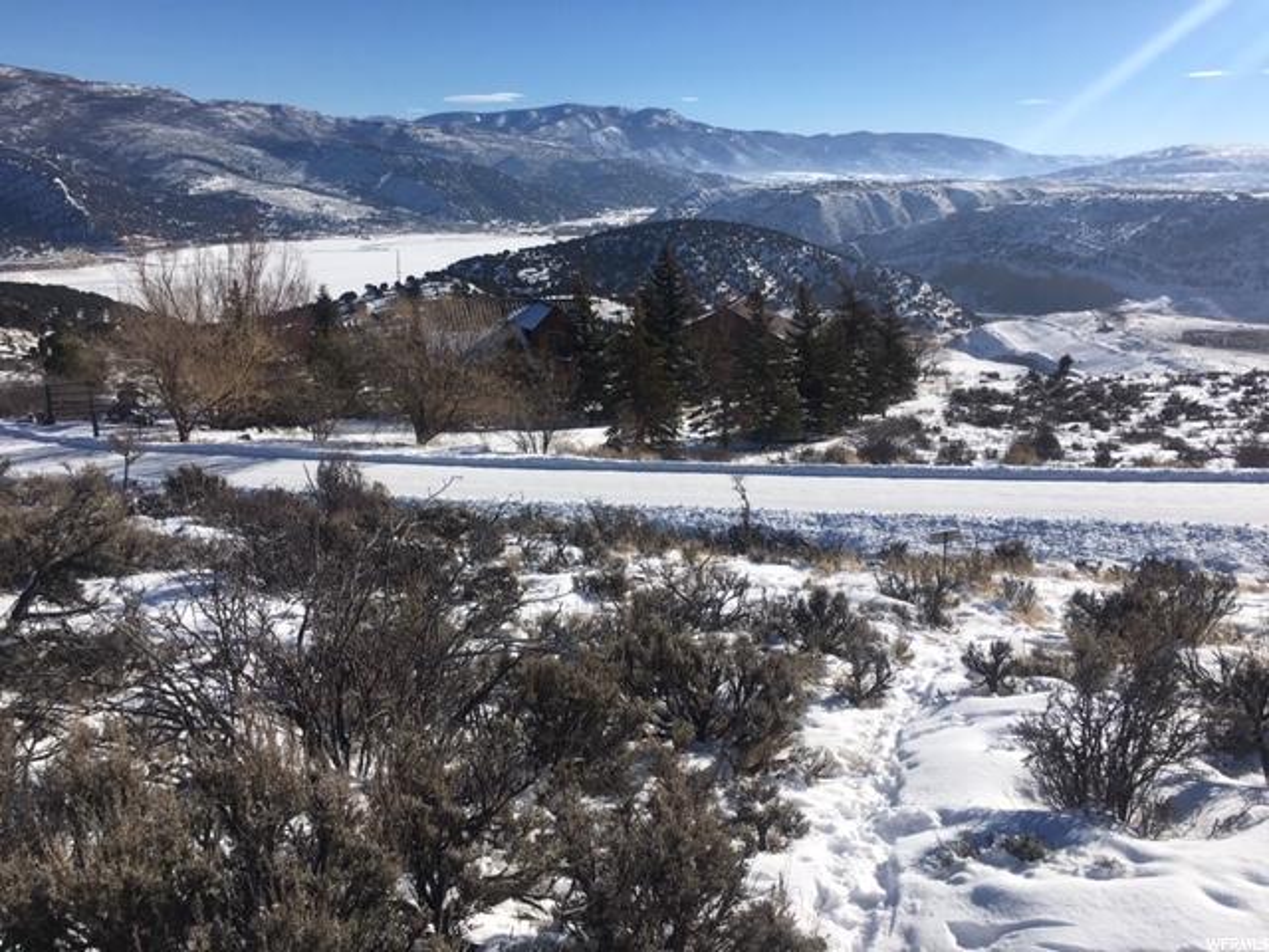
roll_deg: -1.6
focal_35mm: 29
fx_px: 1063
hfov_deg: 61.7
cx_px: 634
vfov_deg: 48.2
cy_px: 476
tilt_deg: -15.9
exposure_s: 1/3846
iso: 25
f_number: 2.2
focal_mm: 4.15
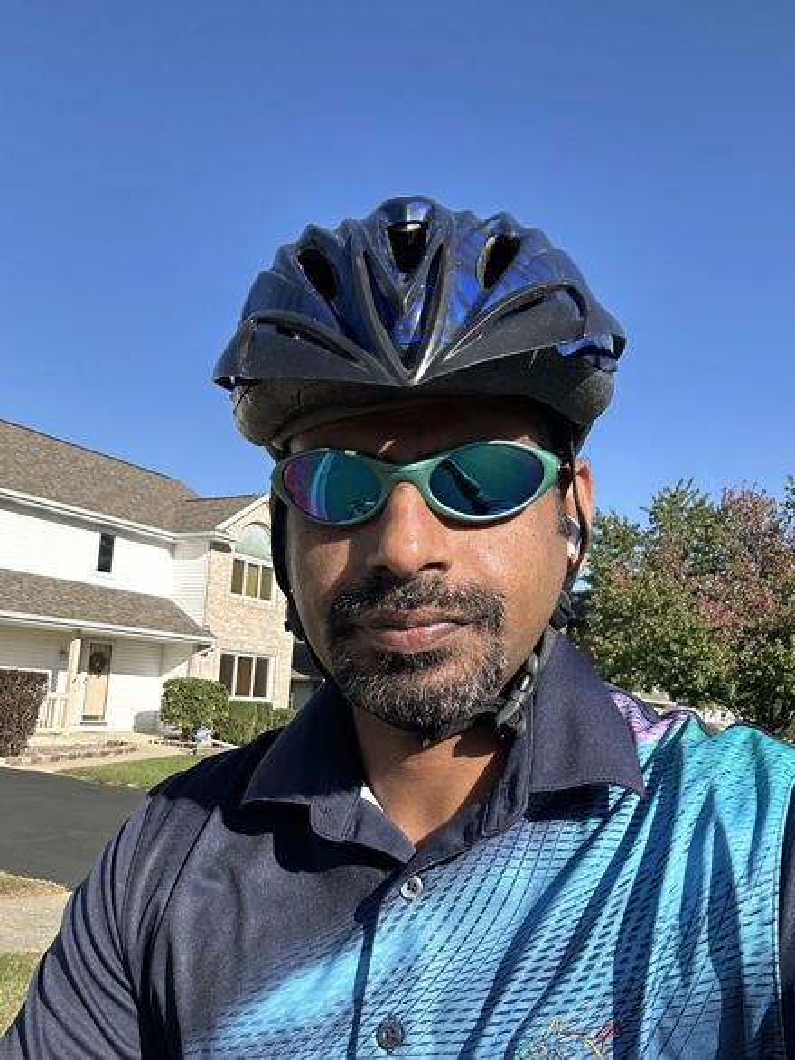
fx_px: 919
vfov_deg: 60.0
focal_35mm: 30
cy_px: 530
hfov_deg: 46.8
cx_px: 398
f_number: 1.9
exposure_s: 1/505
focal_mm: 2.69
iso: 25
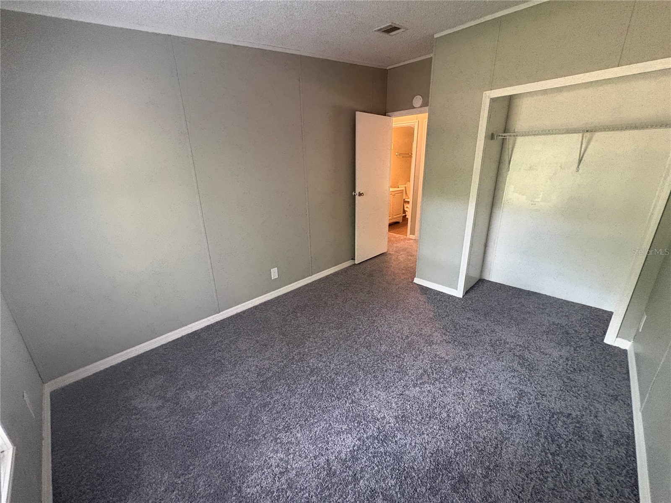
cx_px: 336
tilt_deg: -18.5
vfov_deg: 85.7
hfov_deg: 102.1
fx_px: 271
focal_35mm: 14
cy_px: 252
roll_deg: +1.3
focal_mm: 2.22
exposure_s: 1/60
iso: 800
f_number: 2.2
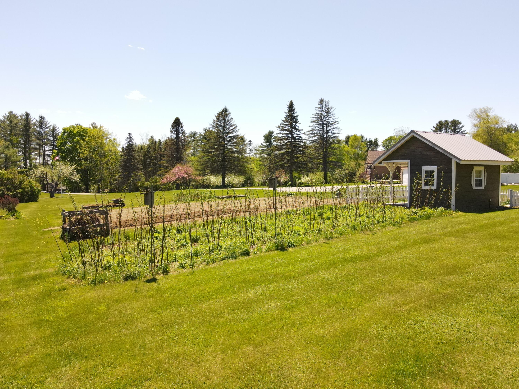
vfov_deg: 56.8
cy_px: 194
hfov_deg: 71.6
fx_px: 360
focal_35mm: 24
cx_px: 260
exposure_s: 1/80
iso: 400
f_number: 2.8
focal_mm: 4.5
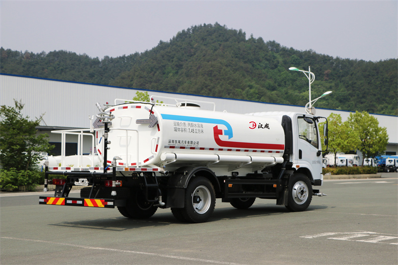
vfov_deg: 37.8
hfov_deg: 54.4
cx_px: 199
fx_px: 387
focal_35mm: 35
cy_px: 132
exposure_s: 1/800
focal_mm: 35
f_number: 3.2
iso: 125
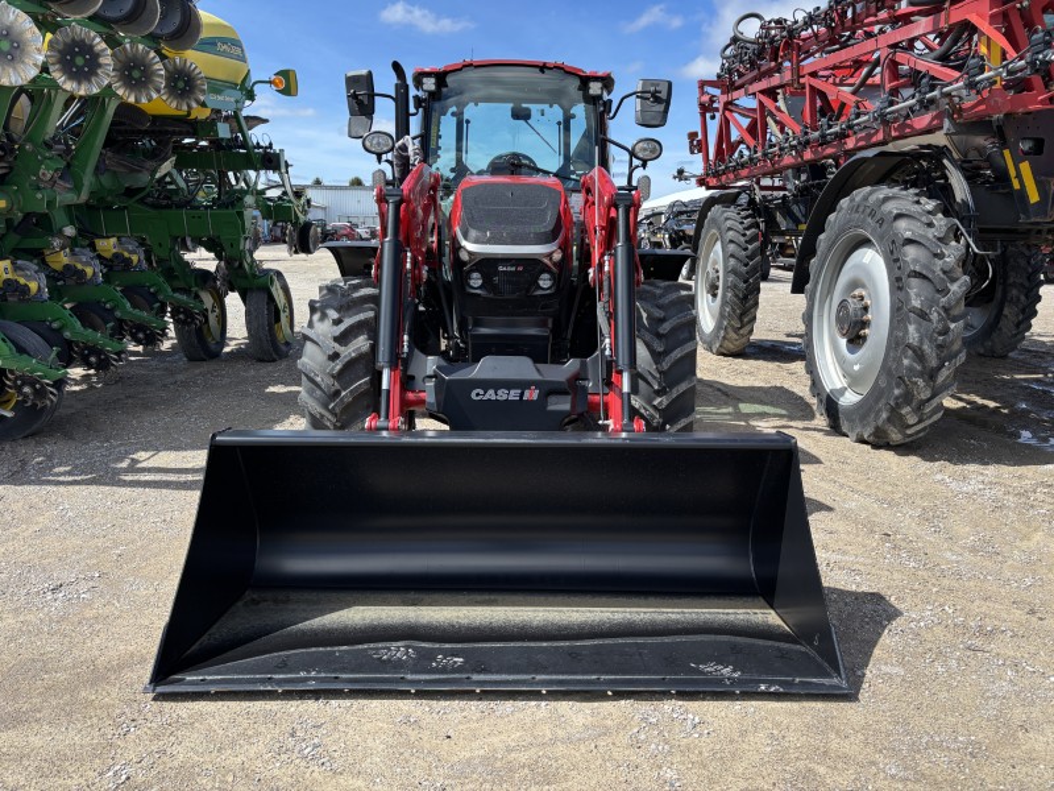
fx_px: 792
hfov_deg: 67.3
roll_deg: -0.9
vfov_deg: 53.1
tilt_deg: -12.3
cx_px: 527
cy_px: 396
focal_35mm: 26
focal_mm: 5.96
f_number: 1.6
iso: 50
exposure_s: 1/1590
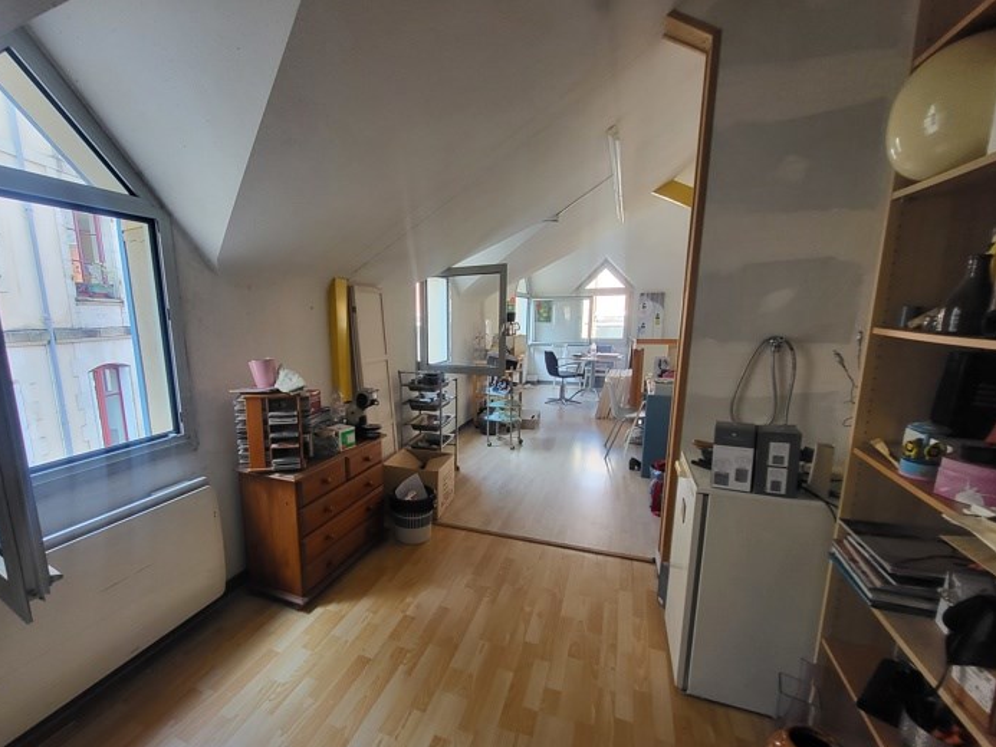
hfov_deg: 97.6
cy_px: 396
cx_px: 430
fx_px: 432
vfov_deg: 81.7
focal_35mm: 15
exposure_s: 1/50
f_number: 2.2
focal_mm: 1.74
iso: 160
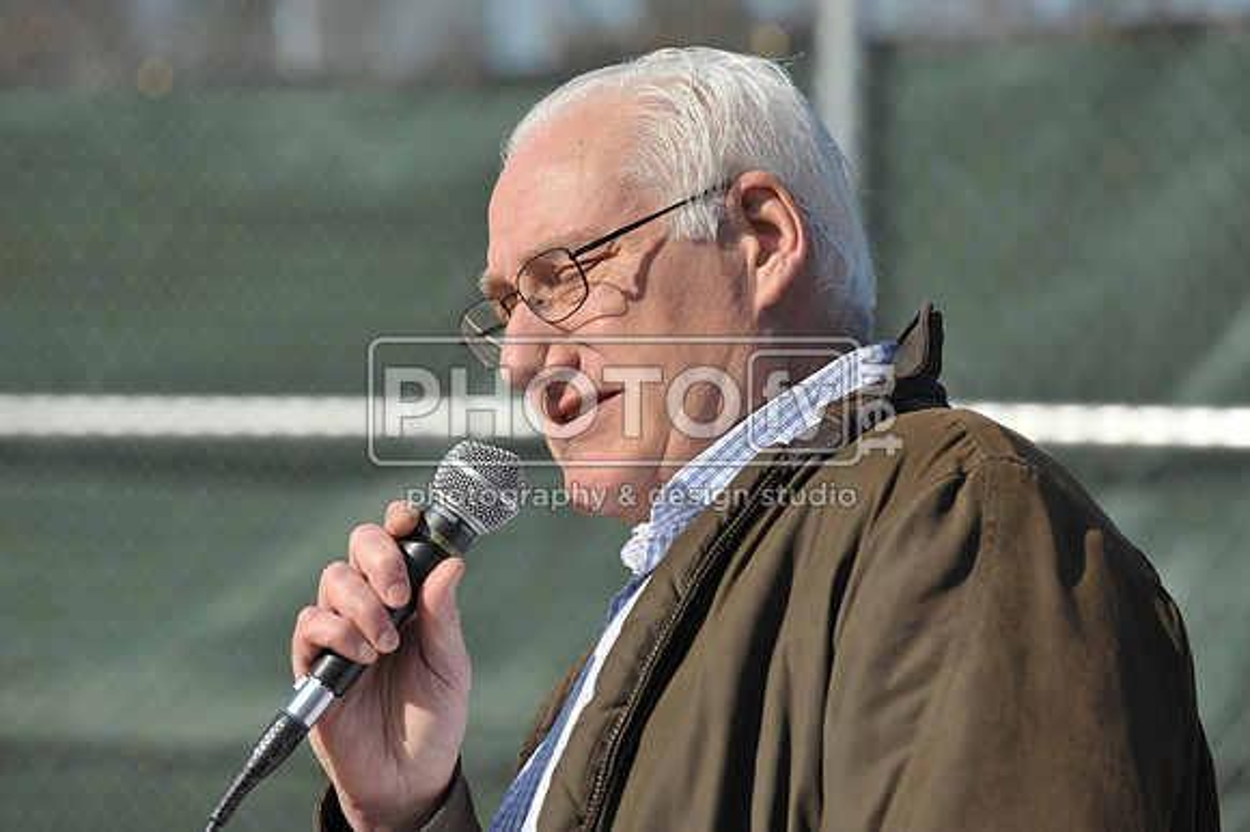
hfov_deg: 10.3
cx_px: 625
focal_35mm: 200
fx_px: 6940
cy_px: 416
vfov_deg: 6.9
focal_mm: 200
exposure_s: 1/1600
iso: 400
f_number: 7.1
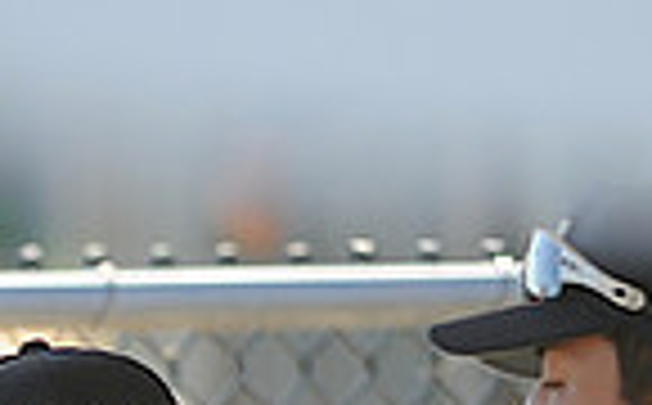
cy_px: 758
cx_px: -99
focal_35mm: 1838
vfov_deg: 0.7
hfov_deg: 1.1
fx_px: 32597
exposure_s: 1/400
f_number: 4
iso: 200
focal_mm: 300
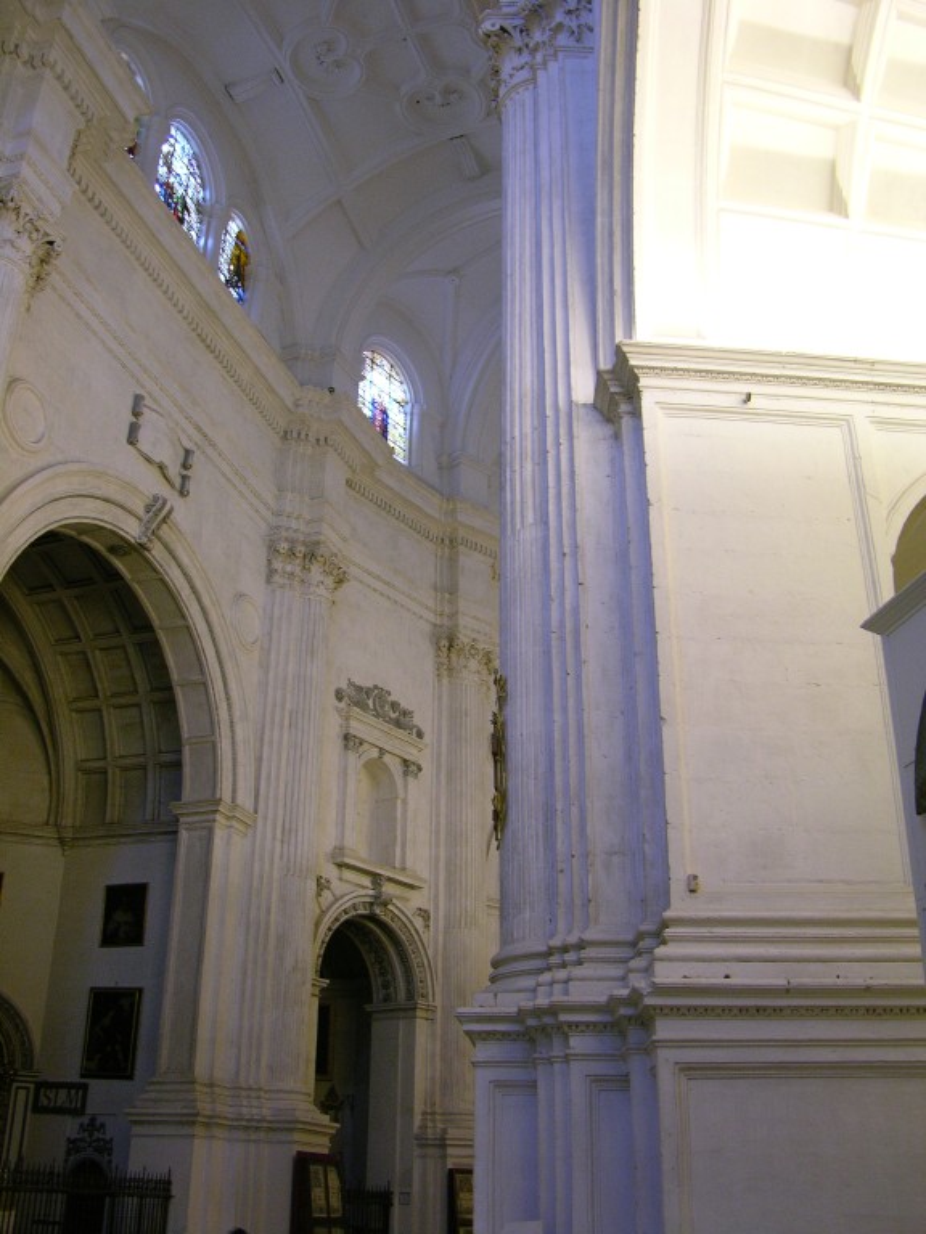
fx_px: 1248
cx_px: 463
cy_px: 617
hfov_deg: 40.7
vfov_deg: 52.6
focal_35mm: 35
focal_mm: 8.9
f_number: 2.8
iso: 166
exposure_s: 1/5.1
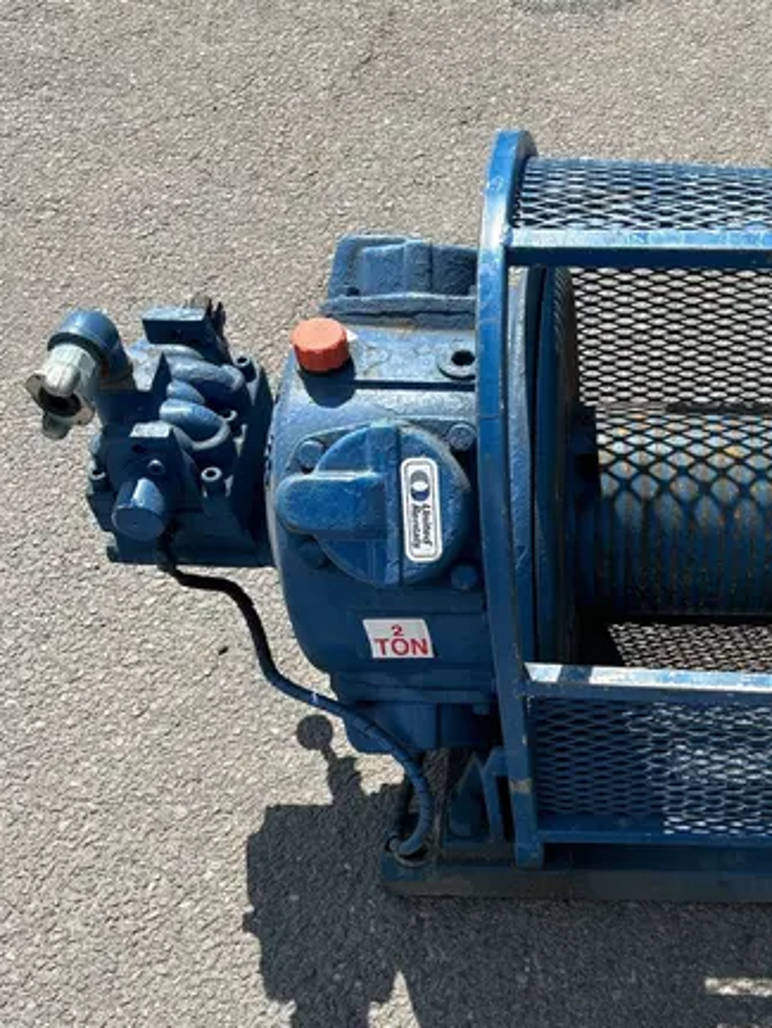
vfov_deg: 42.0
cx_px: 639
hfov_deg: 31.8
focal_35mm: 44
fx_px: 1308
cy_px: 735
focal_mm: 5.96
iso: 50
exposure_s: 1/2024
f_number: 1.6
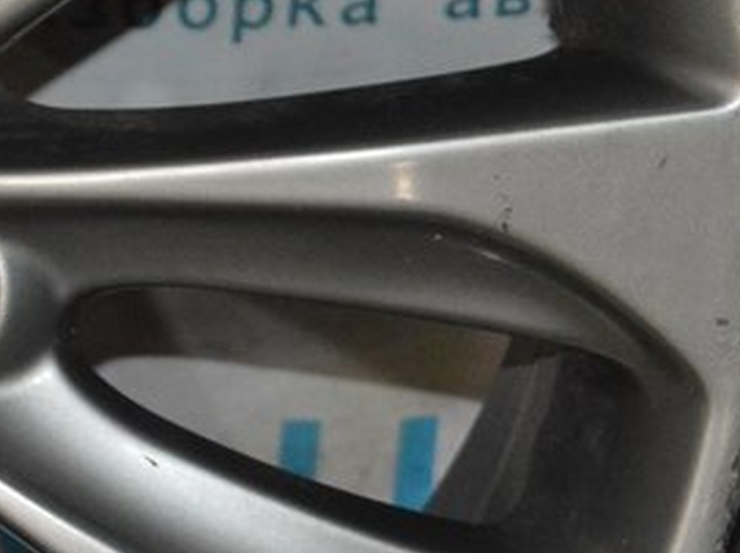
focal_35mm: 301
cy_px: 245
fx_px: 6425
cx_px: 644
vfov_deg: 4.9
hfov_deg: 6.6
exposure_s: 1/60
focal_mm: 55
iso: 3200
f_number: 5.6
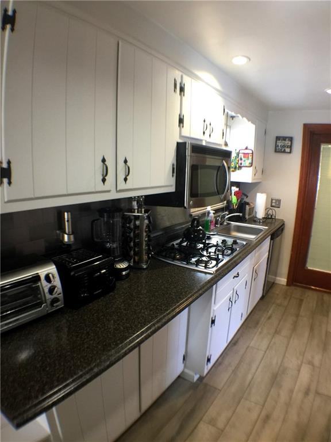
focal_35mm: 29
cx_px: 166
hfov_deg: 48.2
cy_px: 221
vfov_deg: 61.7
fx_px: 370
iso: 100
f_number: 2.2
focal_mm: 4.15
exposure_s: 1/15
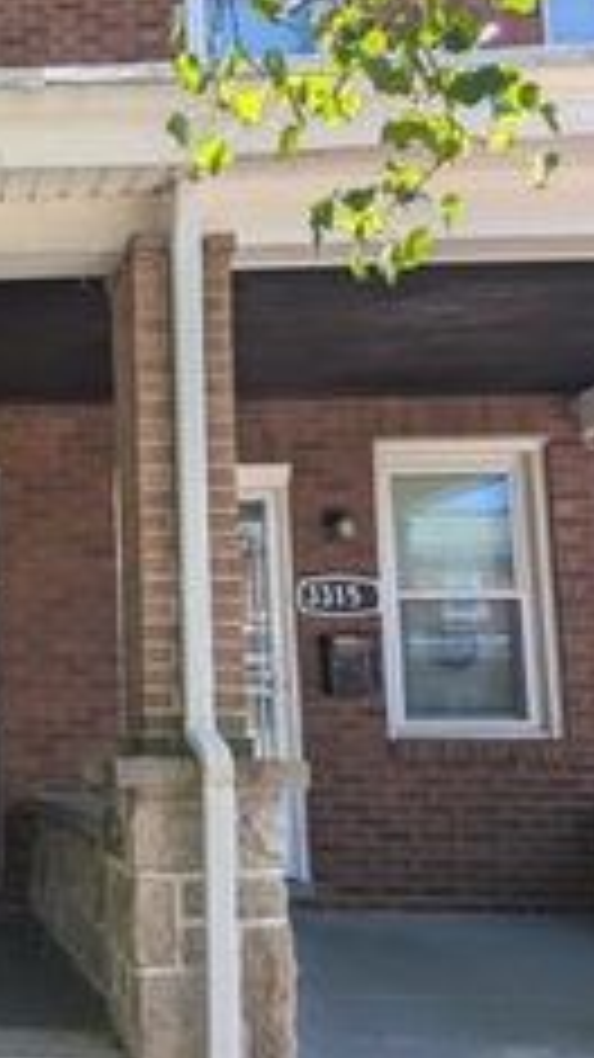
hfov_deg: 26.6
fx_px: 1037
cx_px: -198
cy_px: 617
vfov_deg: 53.8
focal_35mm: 37
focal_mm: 2.23
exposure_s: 1/984
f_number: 1.95
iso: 35
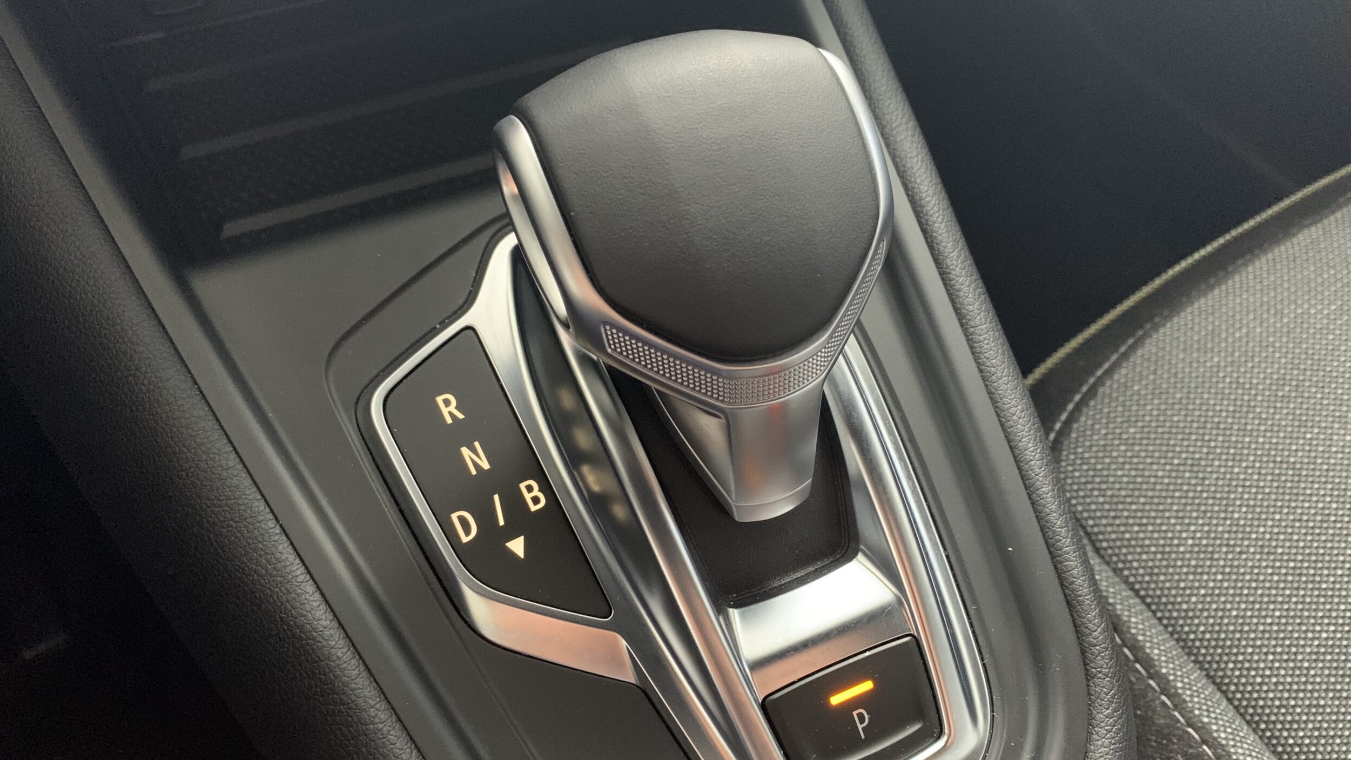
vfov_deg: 40.1
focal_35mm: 29
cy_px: 423
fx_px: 1039
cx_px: 667
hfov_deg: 66.1
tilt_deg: -53.9
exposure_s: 1/30
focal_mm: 4.25
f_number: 1.8
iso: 500
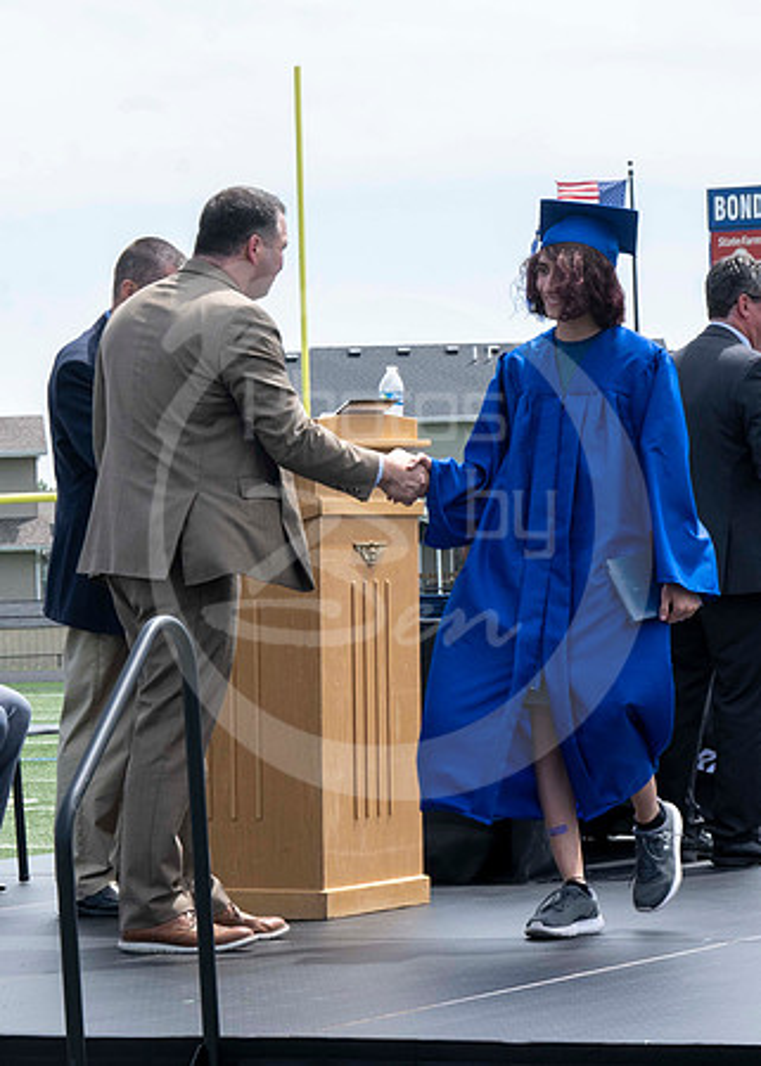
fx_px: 4867
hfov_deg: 8.9
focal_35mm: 161
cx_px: 262
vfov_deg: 12.5
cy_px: 403
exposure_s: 1/250
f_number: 13
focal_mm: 70
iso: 200
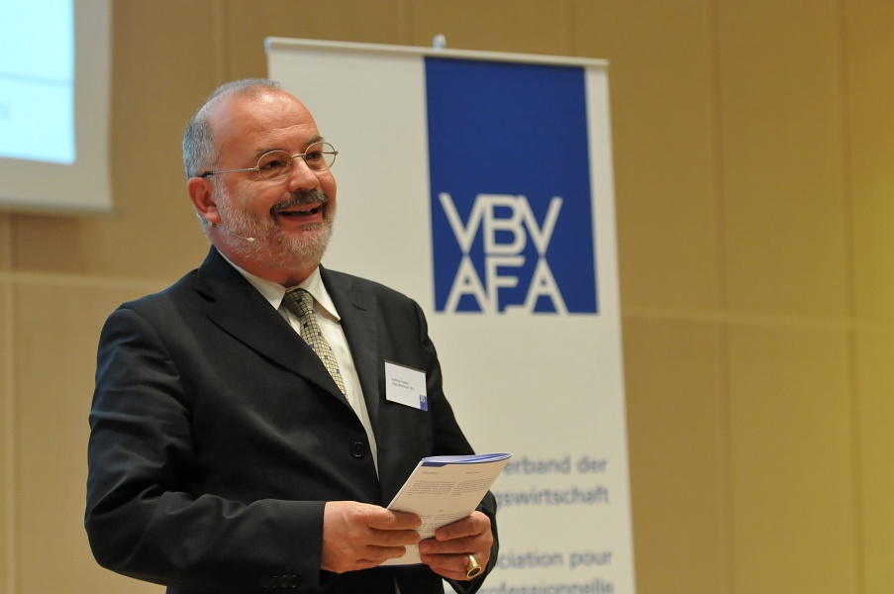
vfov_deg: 13.0
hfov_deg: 19.5
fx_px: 2605
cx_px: 447
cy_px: 297
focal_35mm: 105
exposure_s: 1/60
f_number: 2.8
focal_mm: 70
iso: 1600
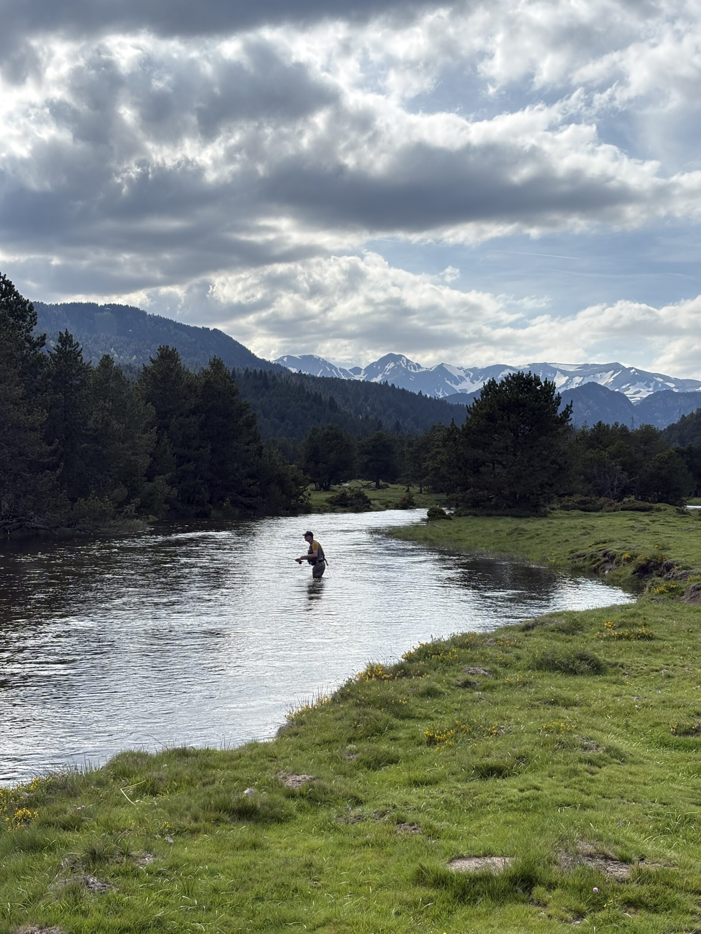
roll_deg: -0.7
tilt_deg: +0.4
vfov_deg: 36.8
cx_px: 350
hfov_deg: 28.0
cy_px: 467
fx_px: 1404
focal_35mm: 52
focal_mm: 5.96
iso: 50
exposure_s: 1/3448
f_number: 1.6
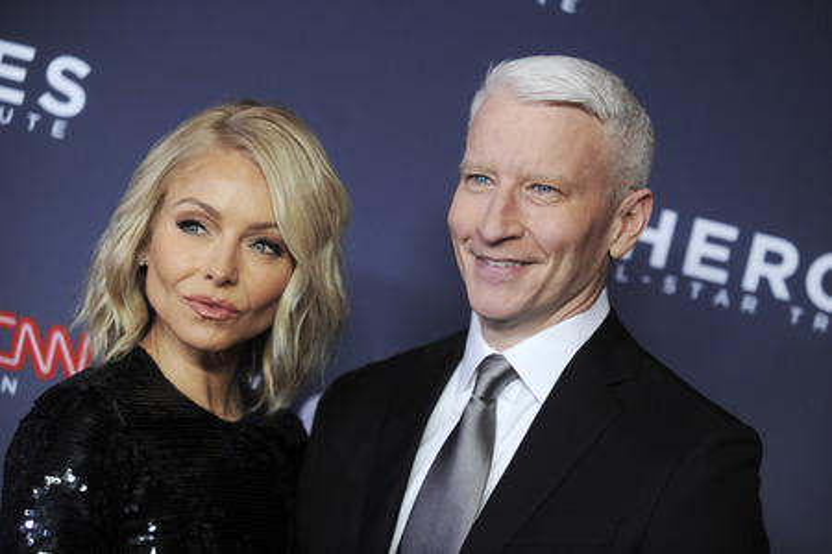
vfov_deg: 14.9
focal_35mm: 92
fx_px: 2126
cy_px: 277
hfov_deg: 22.1
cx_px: 416
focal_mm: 92
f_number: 2.8
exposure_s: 1/125
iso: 1600
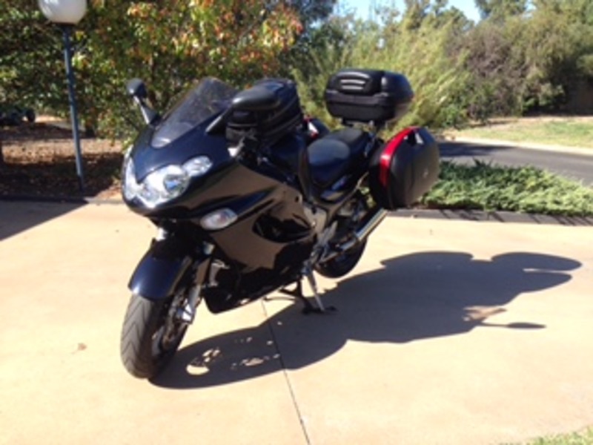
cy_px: 222
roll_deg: +1.0
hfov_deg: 55.4
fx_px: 565
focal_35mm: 33
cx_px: 296
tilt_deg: -14.5
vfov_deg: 42.9
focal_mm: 4.12
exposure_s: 1/521
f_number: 2.4
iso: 50
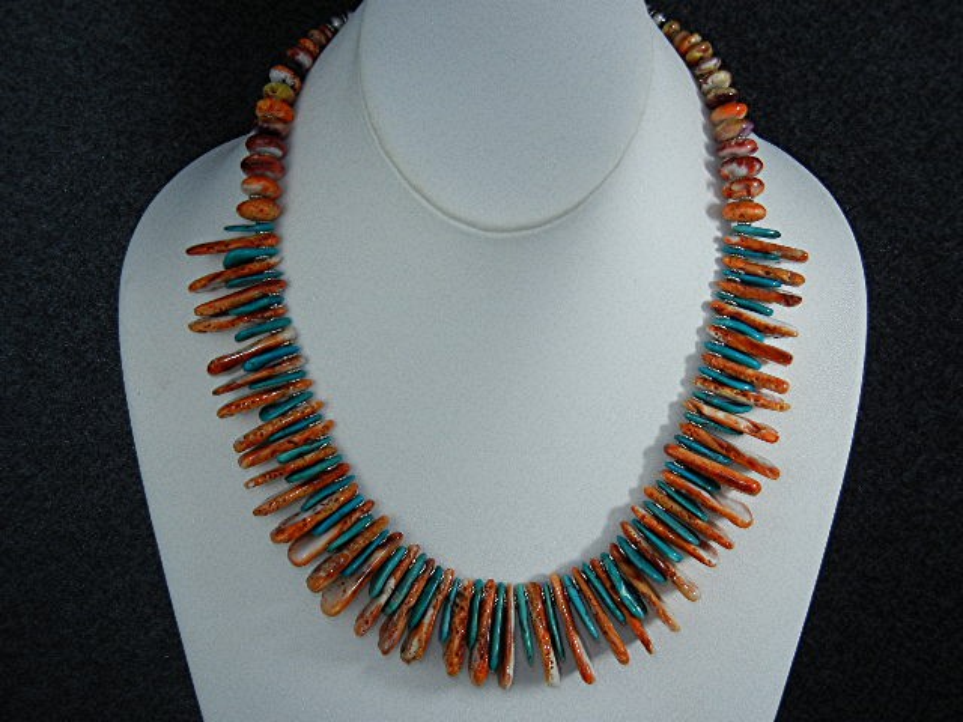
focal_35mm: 45
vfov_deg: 32.2
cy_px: 361
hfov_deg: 42.1
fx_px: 1252
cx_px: 482
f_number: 3.8
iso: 160
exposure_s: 1/49.6
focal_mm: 8.1
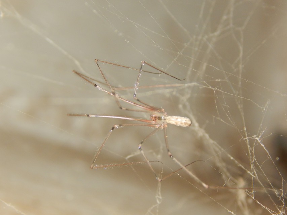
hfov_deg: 21.1
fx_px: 771
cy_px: 108
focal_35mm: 93
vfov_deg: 15.9
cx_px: 144
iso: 200
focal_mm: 16.6
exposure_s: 1/30
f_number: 8.8
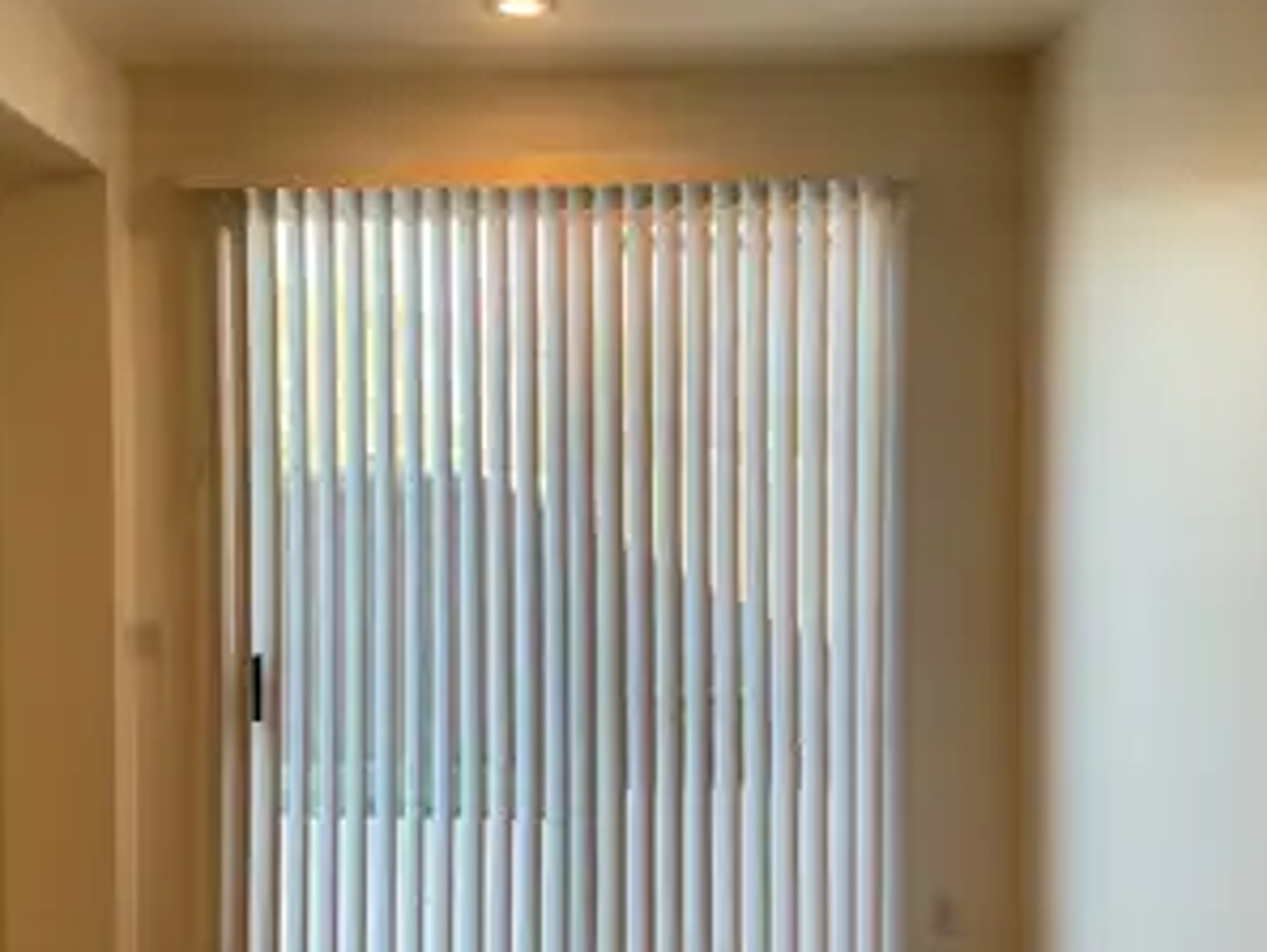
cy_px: 525
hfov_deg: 47.7
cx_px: 533
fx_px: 1428
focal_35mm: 39
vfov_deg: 36.8
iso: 50
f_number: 1.8
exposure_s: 1/60
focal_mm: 3
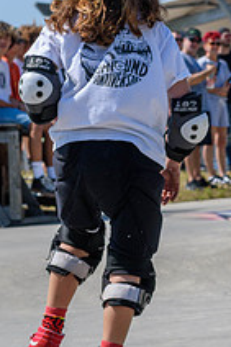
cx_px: 126
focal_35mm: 223
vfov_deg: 9.2
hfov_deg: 6.2
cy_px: 178
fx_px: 2150
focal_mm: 70
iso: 200
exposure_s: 1/800
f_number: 7.1
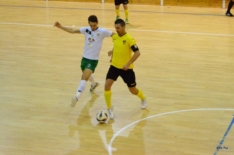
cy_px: 78
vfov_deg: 13.0
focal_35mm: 105
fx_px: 681
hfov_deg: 19.5
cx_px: 117
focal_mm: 70
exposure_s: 1/640
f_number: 4.5
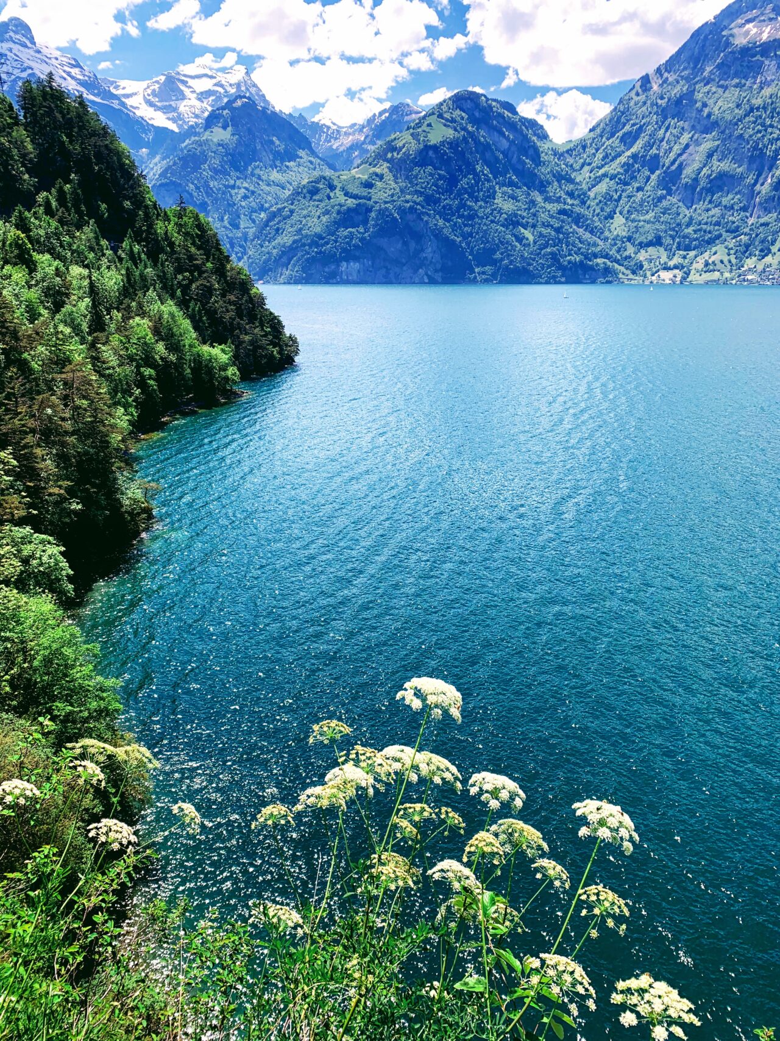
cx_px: 390
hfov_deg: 53.1
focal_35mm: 26
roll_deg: +0.3
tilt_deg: -16.7
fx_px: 781
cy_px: 520
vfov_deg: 67.3
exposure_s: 1/1387
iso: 25
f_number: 1.8
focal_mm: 4.25
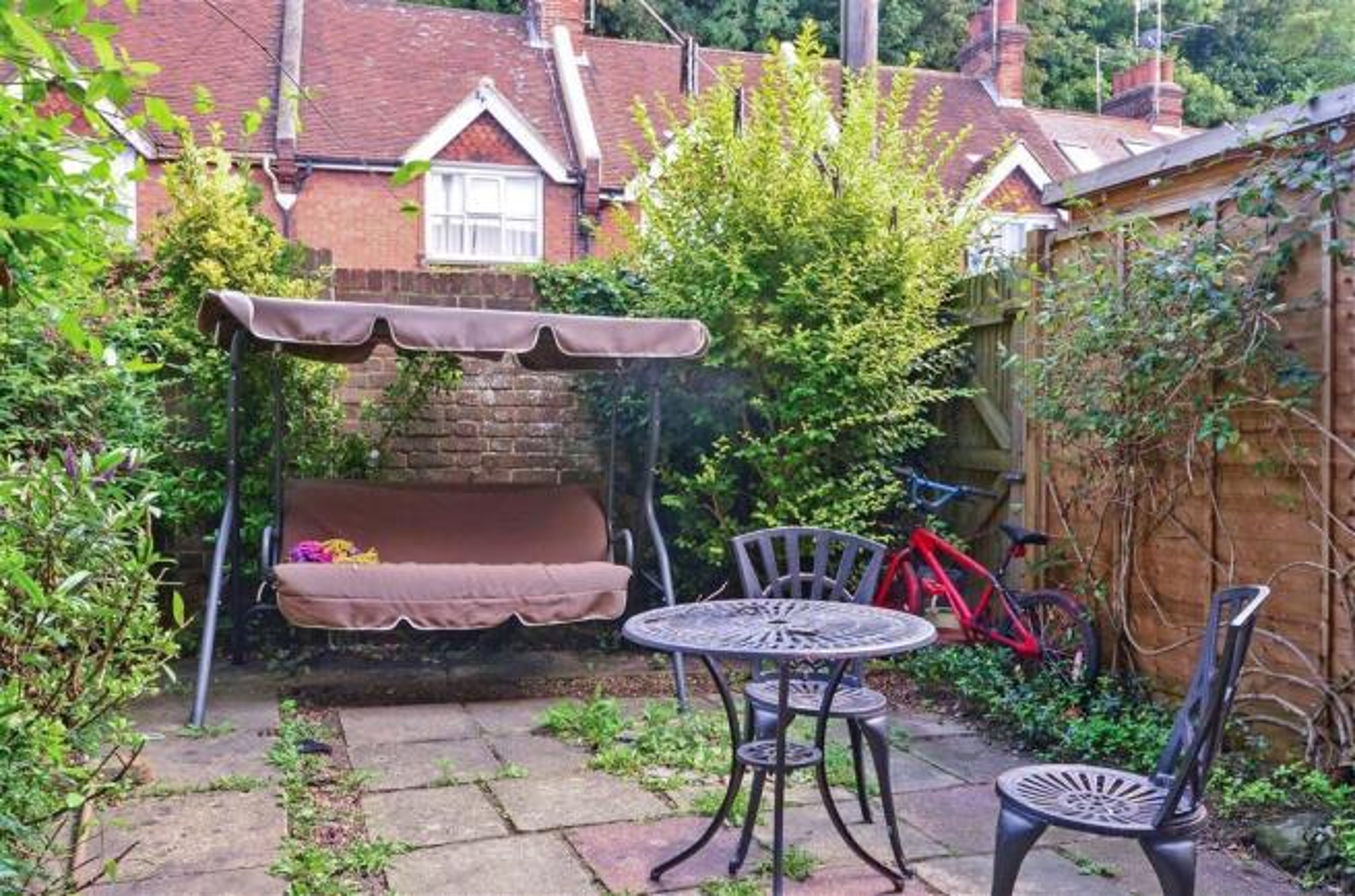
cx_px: 678
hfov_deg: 62.0
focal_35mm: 30
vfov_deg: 43.4
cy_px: 448
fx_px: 1126
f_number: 14
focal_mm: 20
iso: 200
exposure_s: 1/8
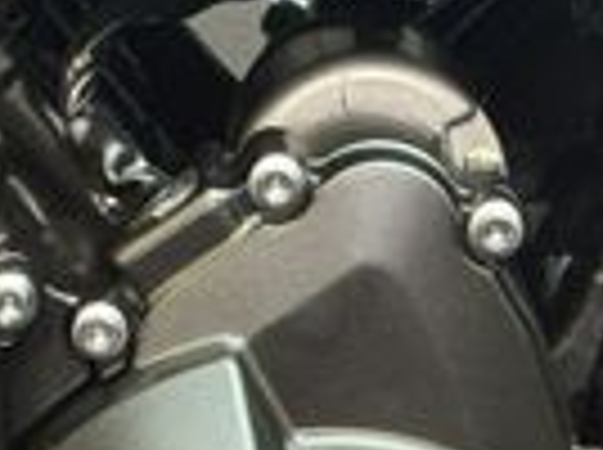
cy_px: 621
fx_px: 3999
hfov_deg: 8.6
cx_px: 320
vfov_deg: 6.4
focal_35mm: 230
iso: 250
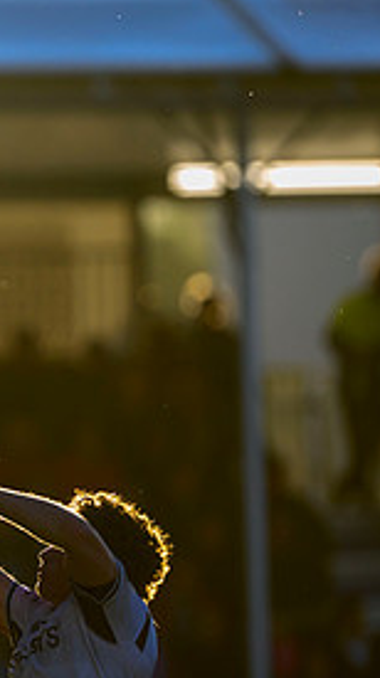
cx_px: -212
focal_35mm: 1025
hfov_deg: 1.2
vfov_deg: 2.1
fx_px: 18423
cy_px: 390
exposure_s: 1/3200
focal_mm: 400
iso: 1250
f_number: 3.5
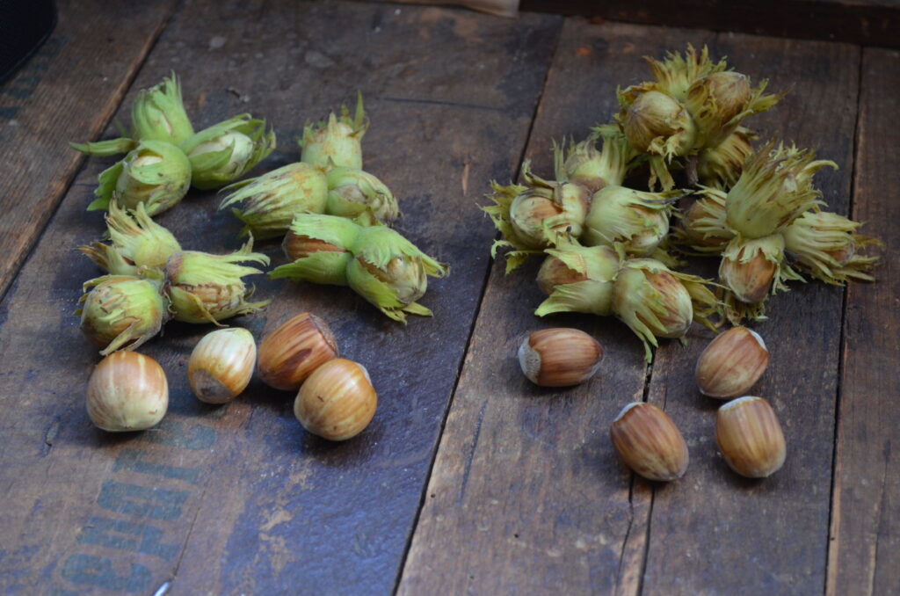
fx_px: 1684
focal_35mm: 68
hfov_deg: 29.9
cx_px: 450
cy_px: 298
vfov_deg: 20.1
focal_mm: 45
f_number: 5.3
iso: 800
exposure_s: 1/60
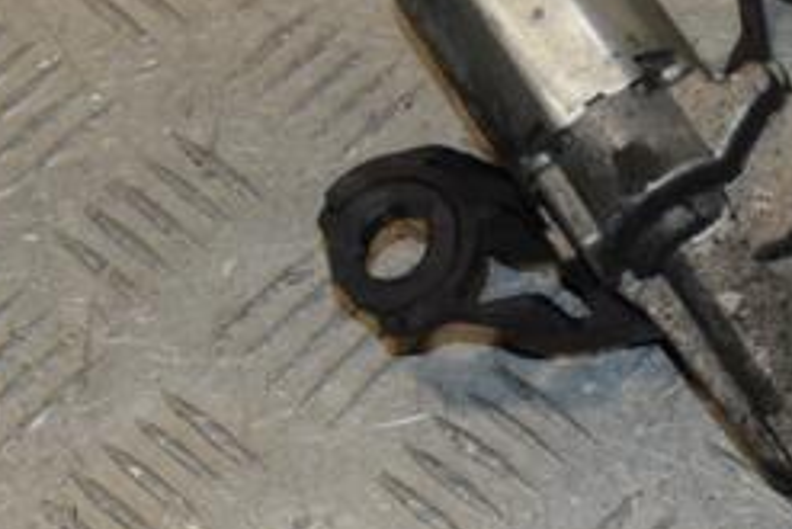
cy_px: 244
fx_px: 3368
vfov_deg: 9.0
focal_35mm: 153
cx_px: 814
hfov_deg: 13.2
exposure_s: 1/200
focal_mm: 42
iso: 800
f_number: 9
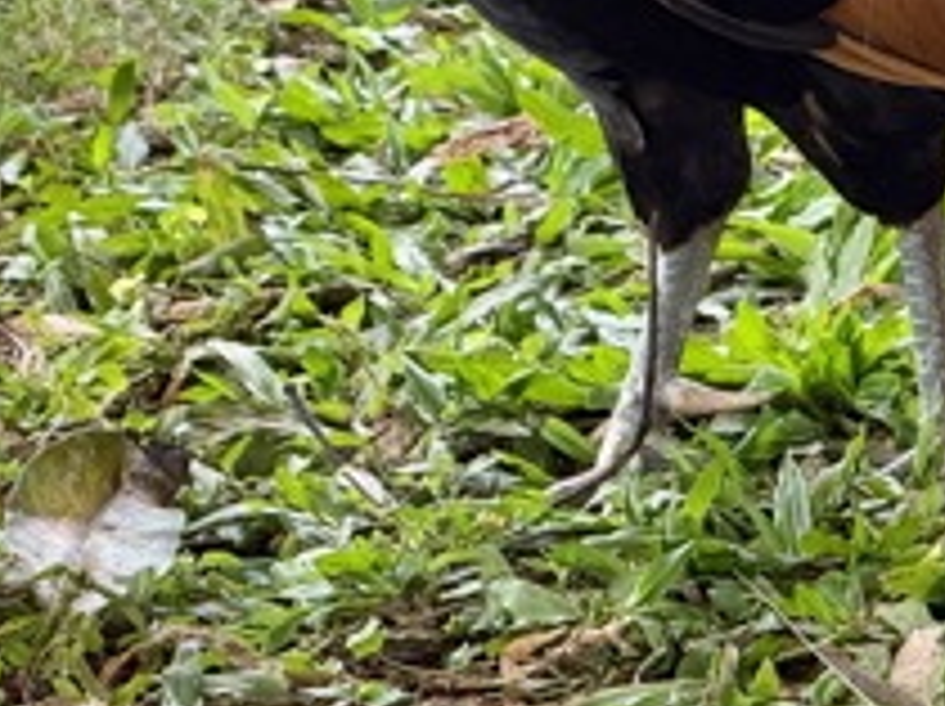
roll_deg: -0.7
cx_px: 801
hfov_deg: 5.8
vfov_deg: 4.3
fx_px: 9353
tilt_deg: -12.6
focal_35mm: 343
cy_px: -144
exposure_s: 1/170
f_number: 2.8
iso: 64
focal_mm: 15.66
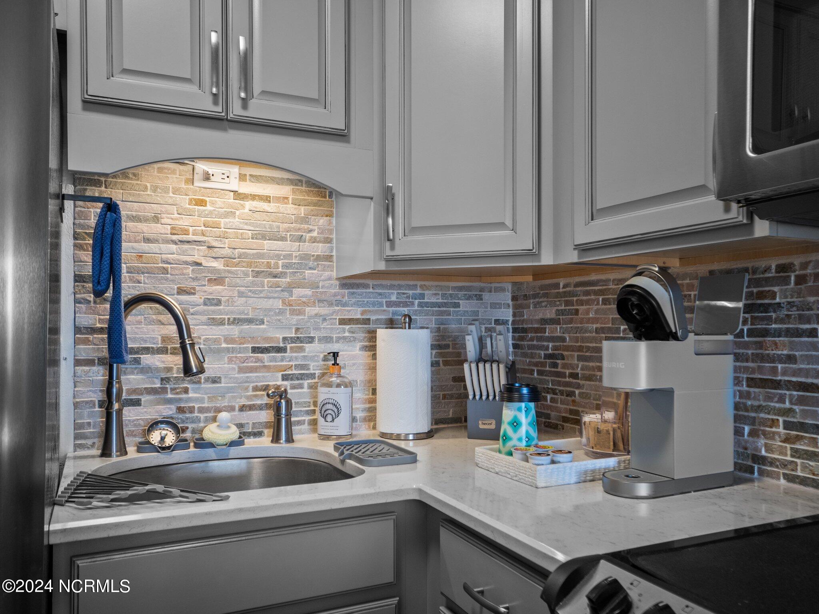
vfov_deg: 49.7
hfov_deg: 63.4
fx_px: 662
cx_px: 410
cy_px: 307
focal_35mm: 28
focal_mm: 14
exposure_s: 1/15
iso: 400
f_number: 4
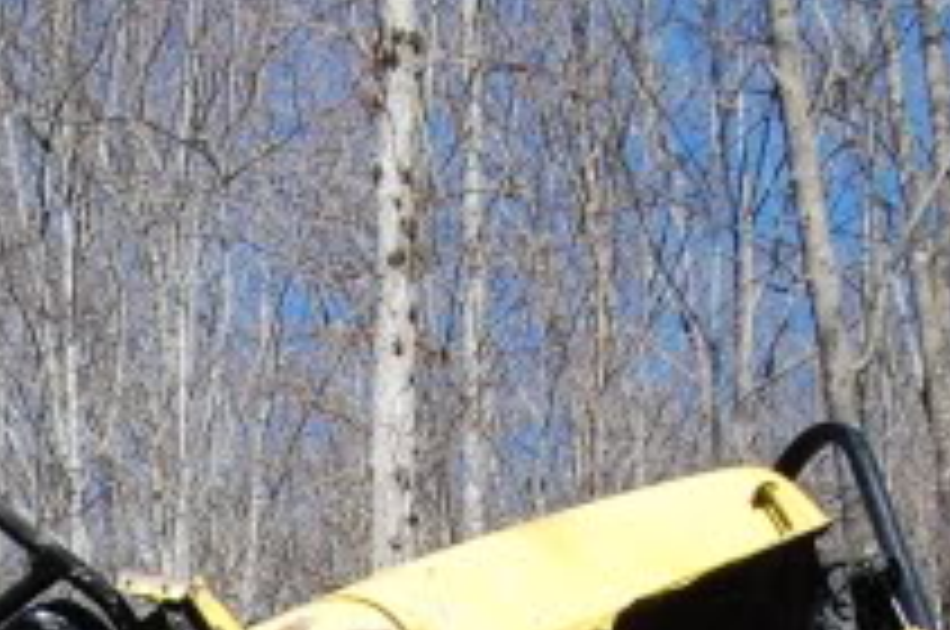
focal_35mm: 189
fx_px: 4980
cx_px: 20
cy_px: 1269
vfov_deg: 7.0
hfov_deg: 10.8
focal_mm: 26
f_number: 9
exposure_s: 1/320
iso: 200
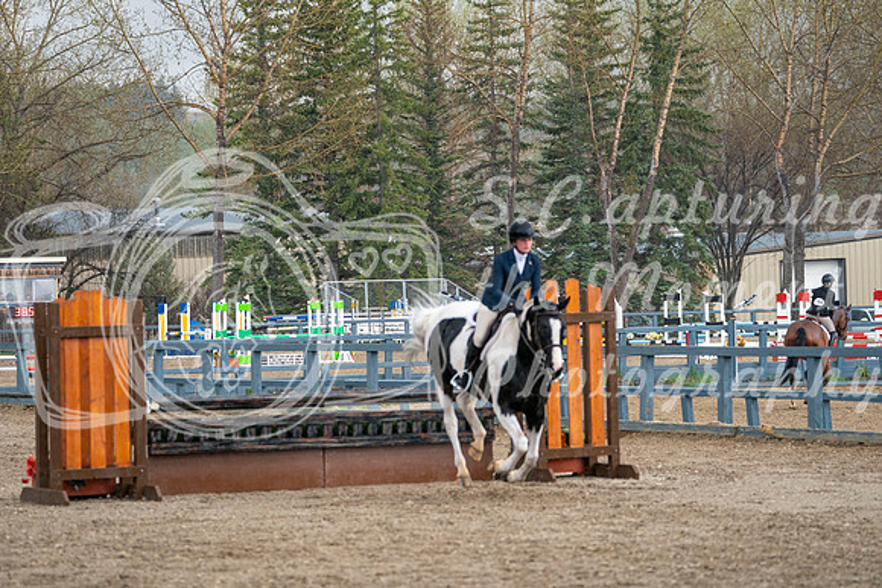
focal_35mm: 175
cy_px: 294
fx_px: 4288
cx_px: 441
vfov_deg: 7.9
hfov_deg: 11.7
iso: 1250
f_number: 5.6
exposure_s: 1/1250
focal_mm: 175
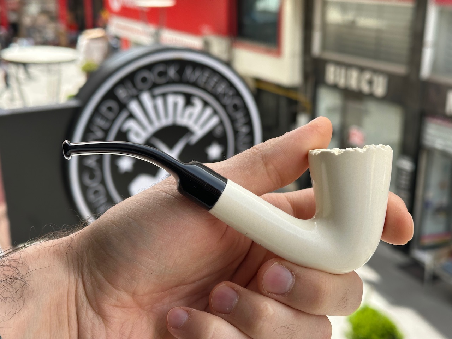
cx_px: 226
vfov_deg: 30.3
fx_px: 627
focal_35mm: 48
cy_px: 170
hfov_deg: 39.7
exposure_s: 1/944
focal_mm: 6.86
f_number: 1.78
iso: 64
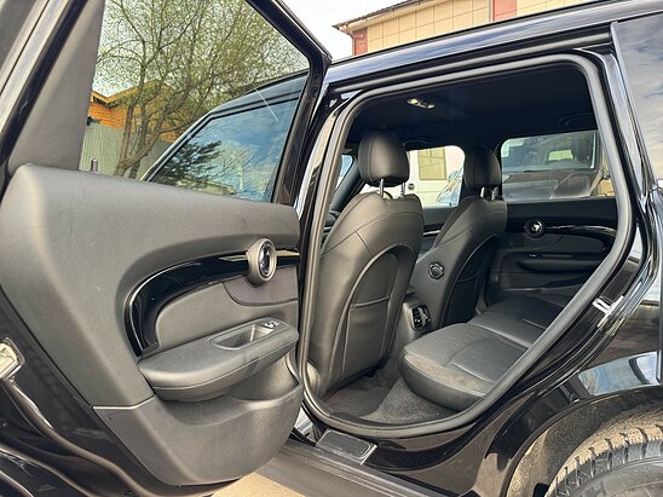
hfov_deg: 71.6
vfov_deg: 56.8
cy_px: 248
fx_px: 460
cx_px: 332
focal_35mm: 24
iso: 200
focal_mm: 6.76
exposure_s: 1/72
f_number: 1.78
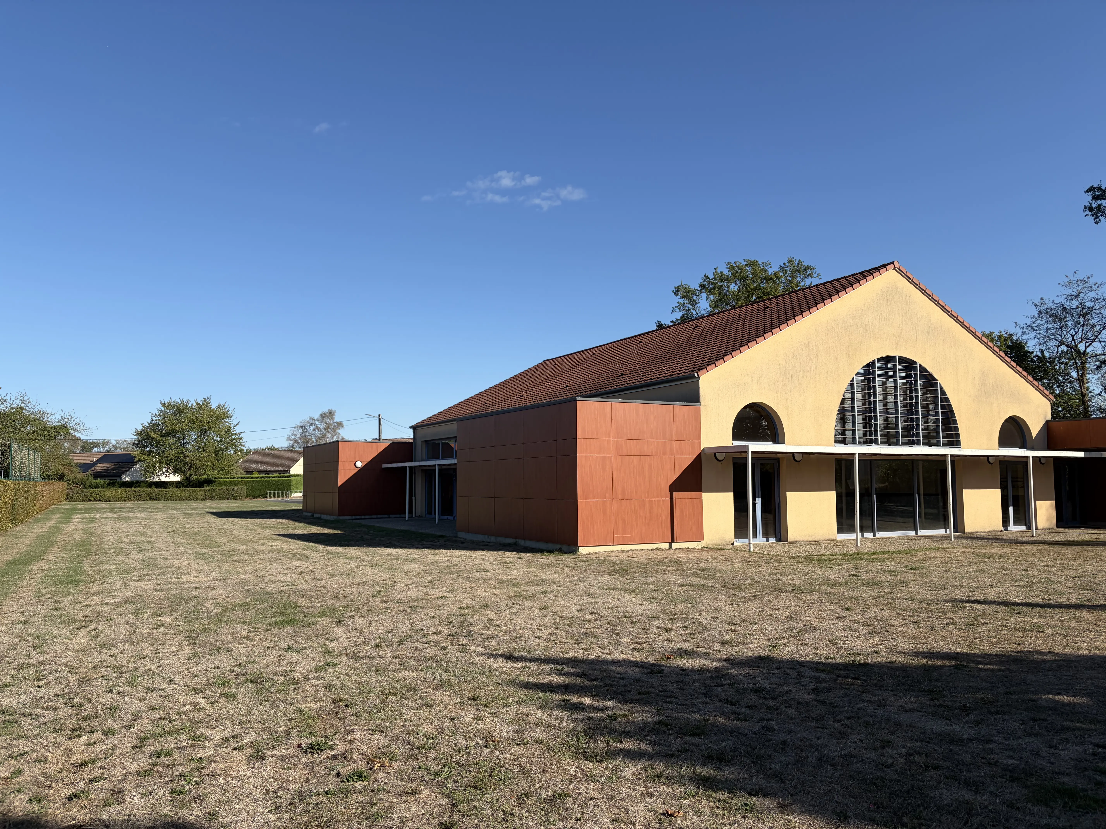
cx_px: 553
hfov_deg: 67.3
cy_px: 414
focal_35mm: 26
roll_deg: +1.2
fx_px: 831
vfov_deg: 53.1
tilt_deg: +5.3
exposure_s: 1/3279
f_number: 1.6
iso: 50
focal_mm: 5.96
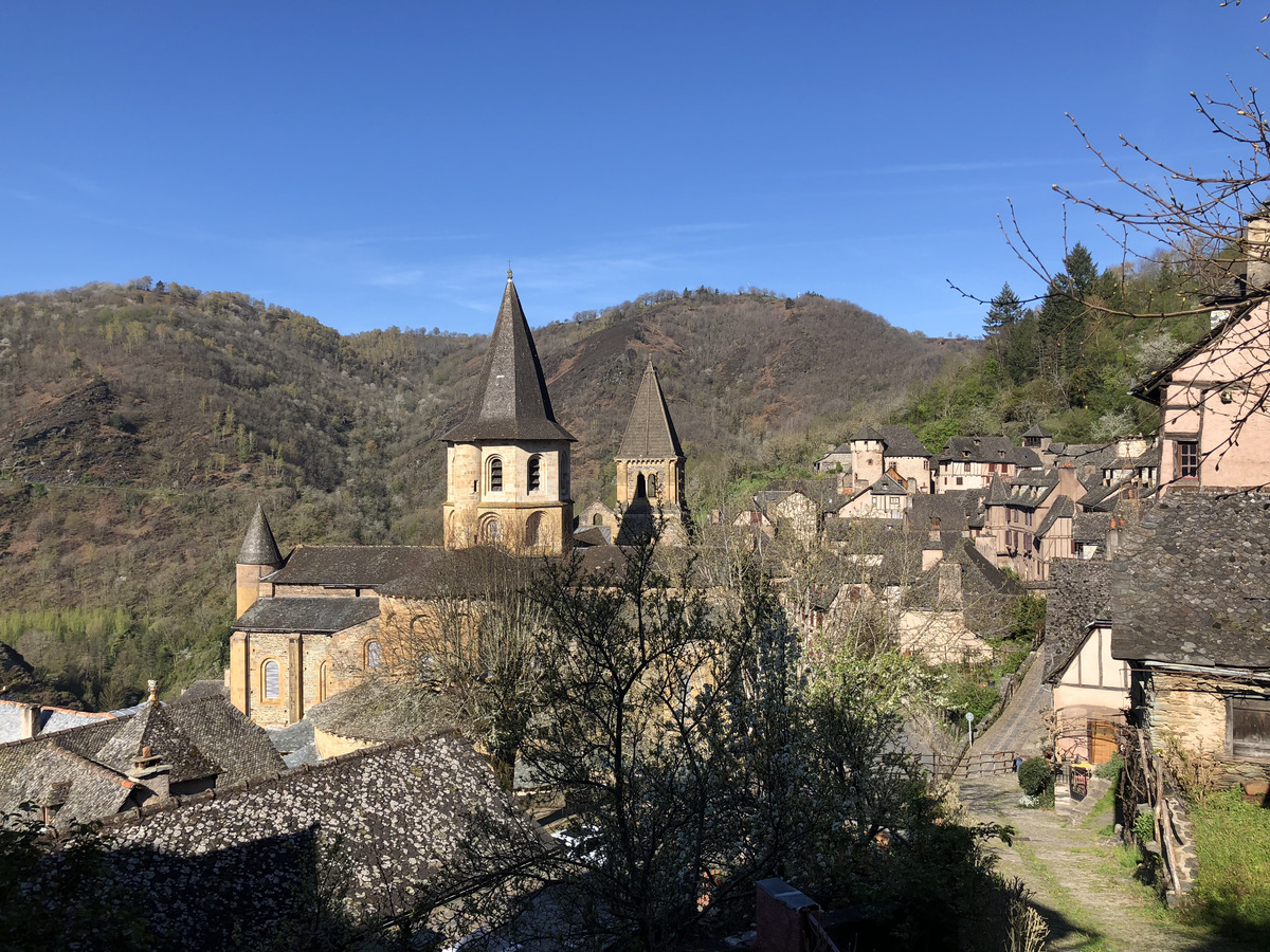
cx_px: 635
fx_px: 1027
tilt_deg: +1.4
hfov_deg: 63.4
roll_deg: +1.0
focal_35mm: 28
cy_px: 476
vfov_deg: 49.7
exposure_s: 1/1600
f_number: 1.8
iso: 20
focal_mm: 4
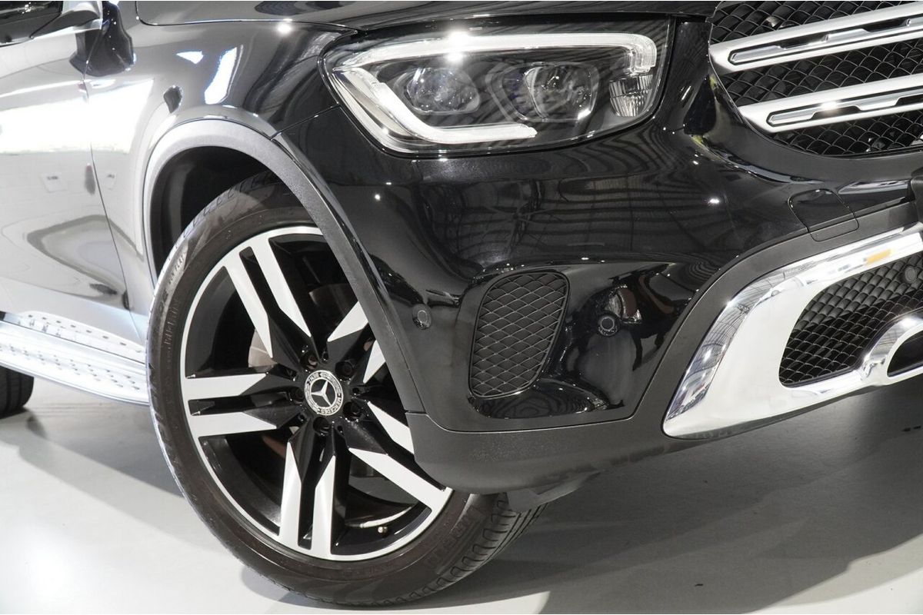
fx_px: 1231
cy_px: 308
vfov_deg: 28.1
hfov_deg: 41.1
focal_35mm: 48
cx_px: 462
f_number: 8
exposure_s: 1/25
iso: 3200
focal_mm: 32
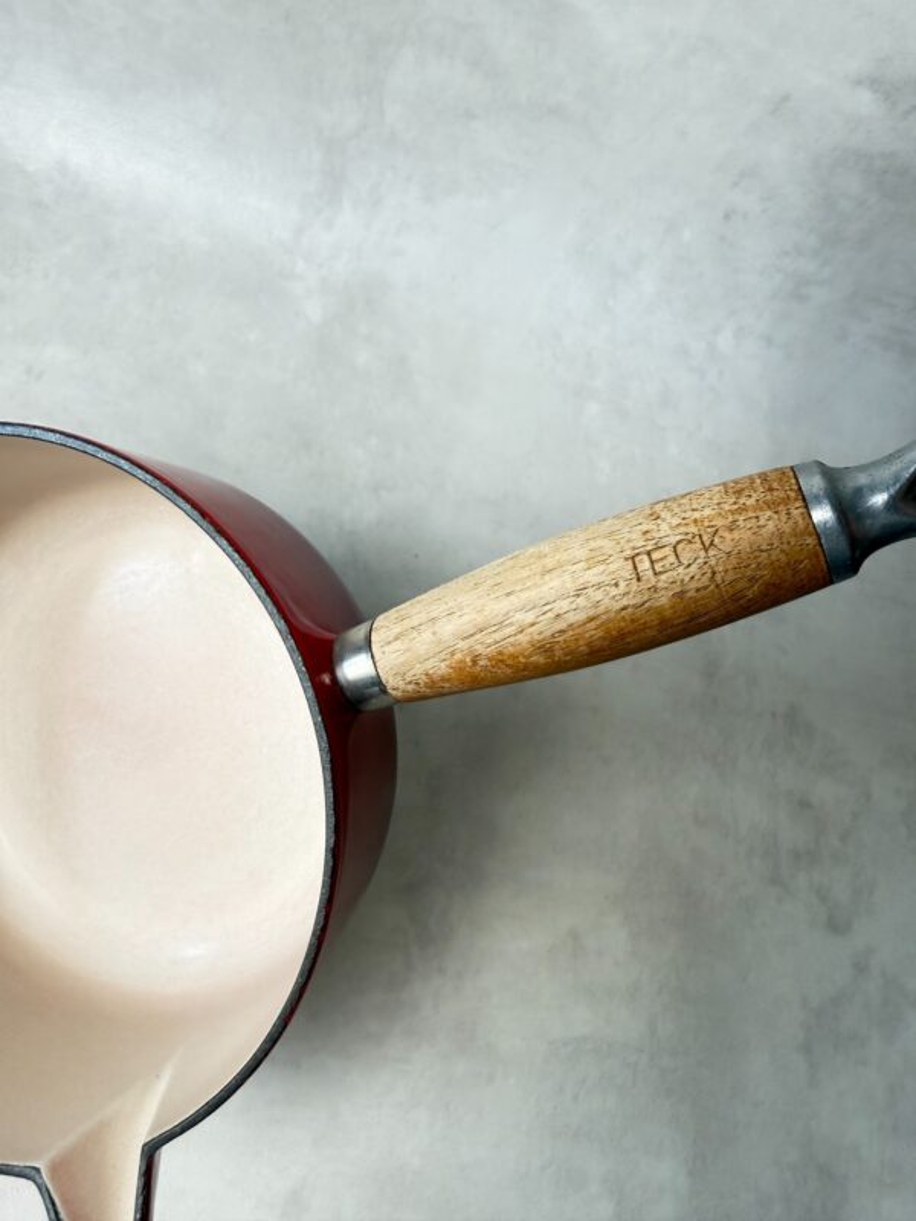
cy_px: 610
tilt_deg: -60.3
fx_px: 847
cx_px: 458
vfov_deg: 71.6
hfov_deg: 56.8
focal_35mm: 24
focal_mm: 2.22
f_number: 2.2
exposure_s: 1/100
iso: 250
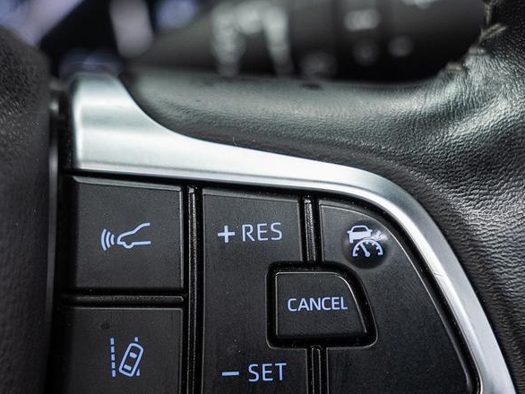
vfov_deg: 18.1
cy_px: 307
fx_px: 1229
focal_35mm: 81
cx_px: 247
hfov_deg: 24.1
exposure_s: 1/40
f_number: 3.5
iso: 800
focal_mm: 34.3
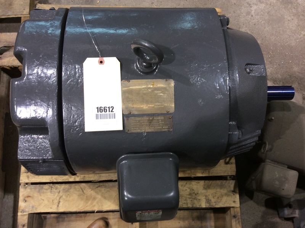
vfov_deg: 42.9
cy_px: 114
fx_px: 290
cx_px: 152
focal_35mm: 33
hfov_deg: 55.4
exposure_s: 1/24
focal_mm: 3.3
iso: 50
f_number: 2.4
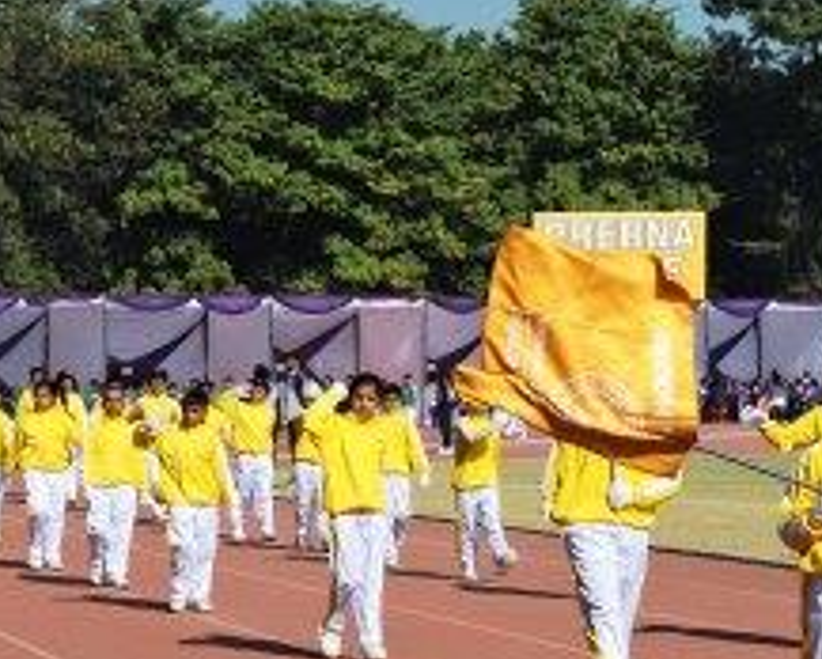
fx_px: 3433
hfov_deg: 13.6
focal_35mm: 141
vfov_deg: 10.9
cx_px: 689
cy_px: 538
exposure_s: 1/1250
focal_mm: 12.5
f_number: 4.3
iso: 100
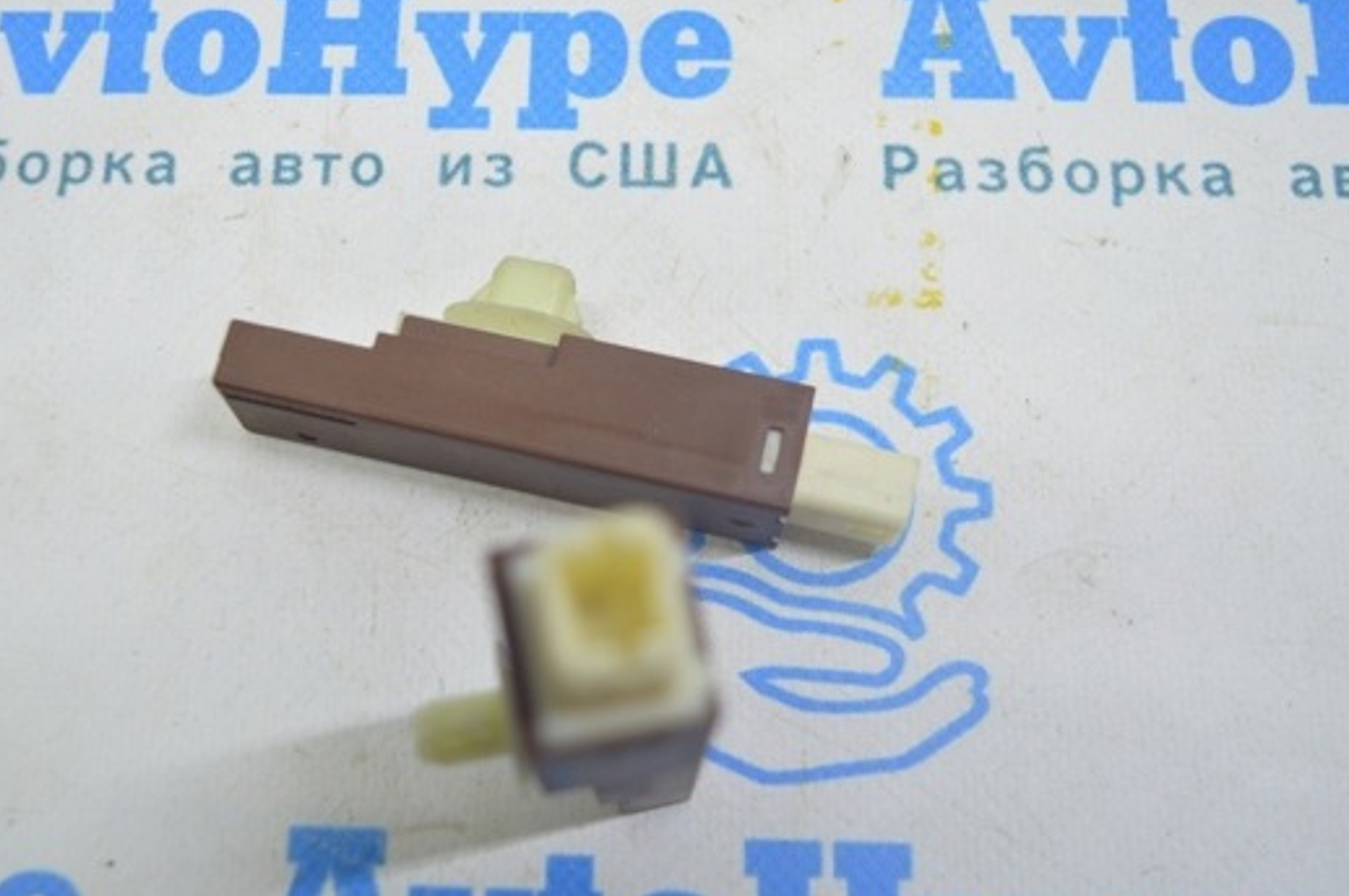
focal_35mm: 43
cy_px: 473
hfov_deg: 45.6
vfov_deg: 31.4
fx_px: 1595
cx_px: 529
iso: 400
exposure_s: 1/40
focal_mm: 23
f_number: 3.8
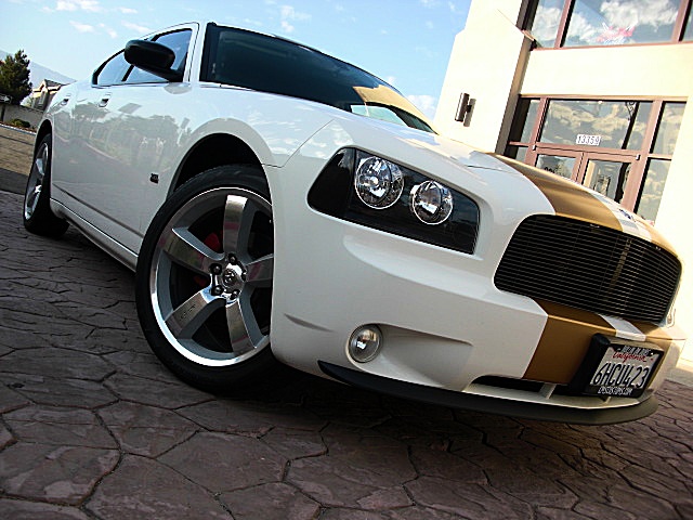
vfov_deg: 39.7
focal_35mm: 36
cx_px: 346
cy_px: 260
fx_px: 721
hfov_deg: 51.4
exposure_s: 1/320
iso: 50
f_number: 2.8
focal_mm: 6.3
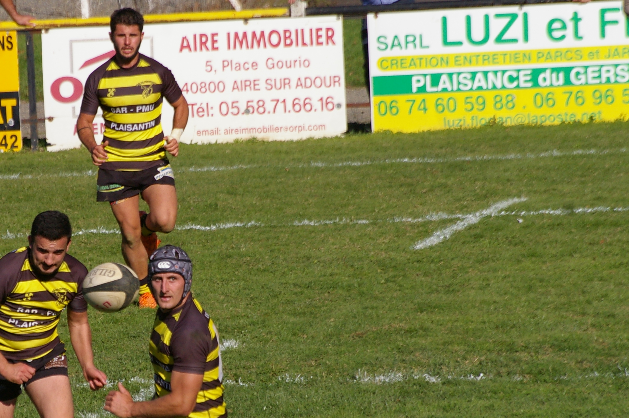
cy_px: 239
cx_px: 173
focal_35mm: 760
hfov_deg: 2.7
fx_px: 13266
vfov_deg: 1.8
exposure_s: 1/1000
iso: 400
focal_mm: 300
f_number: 8
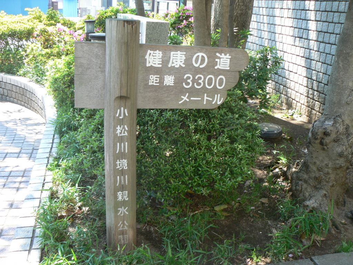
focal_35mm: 36
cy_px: 132
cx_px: 176
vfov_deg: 39.7
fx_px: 367
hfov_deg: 51.4
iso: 80
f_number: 4
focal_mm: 6
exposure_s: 1/80
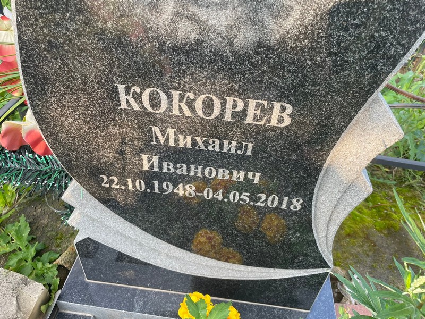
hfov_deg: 67.3
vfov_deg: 53.1
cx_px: 212
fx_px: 319
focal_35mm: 26
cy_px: 160
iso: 32
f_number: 1.6
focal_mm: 4.2
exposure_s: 1/154
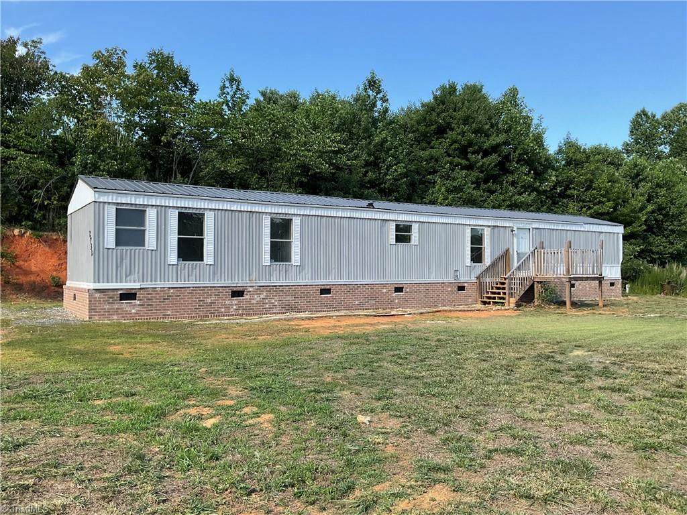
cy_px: 258
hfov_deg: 61.7
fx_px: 576
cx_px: 344
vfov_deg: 48.2
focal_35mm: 29
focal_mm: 3
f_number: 1.8
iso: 25
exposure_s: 1/635
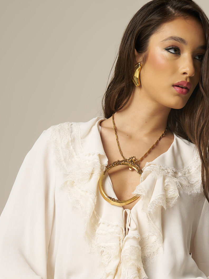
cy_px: 269
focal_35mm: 116
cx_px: 149
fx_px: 934
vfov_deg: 16.7
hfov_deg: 12.7
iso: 100
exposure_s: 1/200
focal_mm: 50
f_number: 5
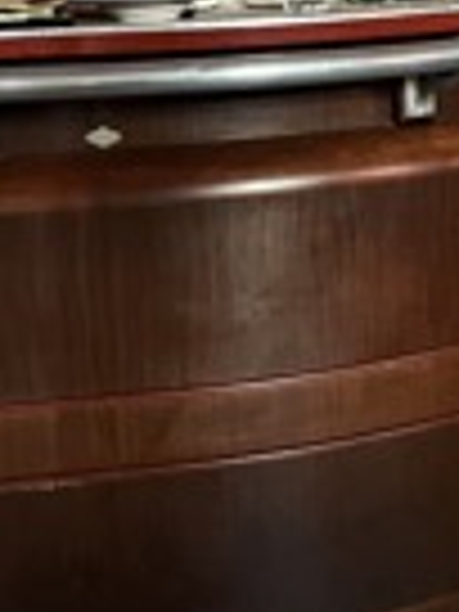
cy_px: 86
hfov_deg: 11.8
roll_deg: +1.4
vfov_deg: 16.9
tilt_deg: -3.8
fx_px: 2033
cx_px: 864
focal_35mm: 115
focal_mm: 5.1
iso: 640
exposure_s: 1/25
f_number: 1.6
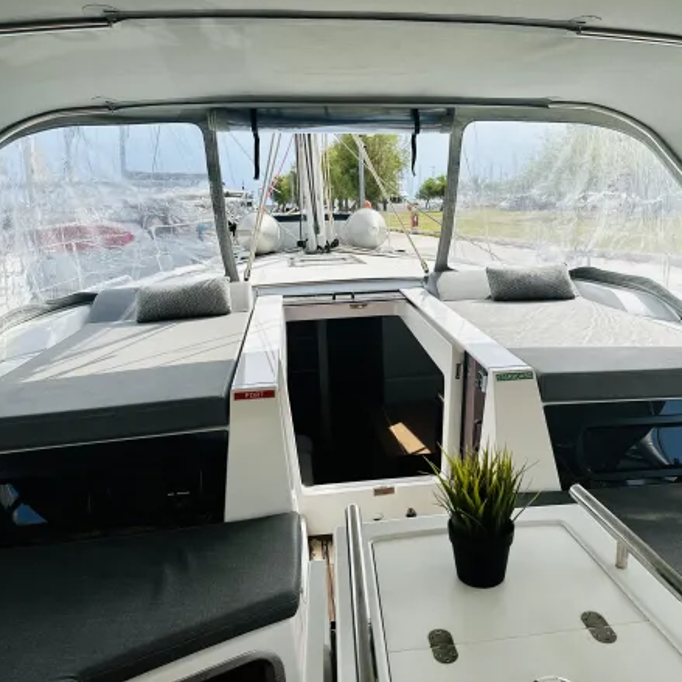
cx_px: 379
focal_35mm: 29
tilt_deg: -11.3
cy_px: 334
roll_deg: +1.6
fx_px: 646
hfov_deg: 55.5
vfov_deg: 55.6
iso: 80
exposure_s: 1/3356
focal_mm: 6.86
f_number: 1.78
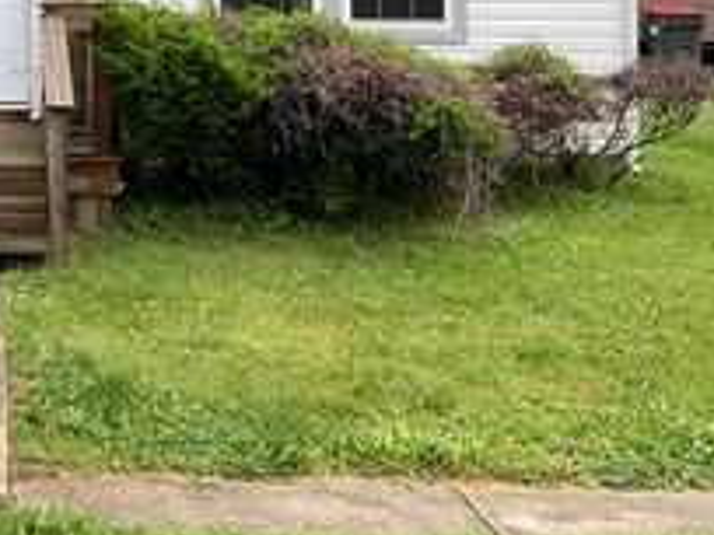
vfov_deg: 19.7
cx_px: -60
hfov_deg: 25.5
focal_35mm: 71
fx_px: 1464
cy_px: -82
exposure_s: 1/149
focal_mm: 3
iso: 16
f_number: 1.8
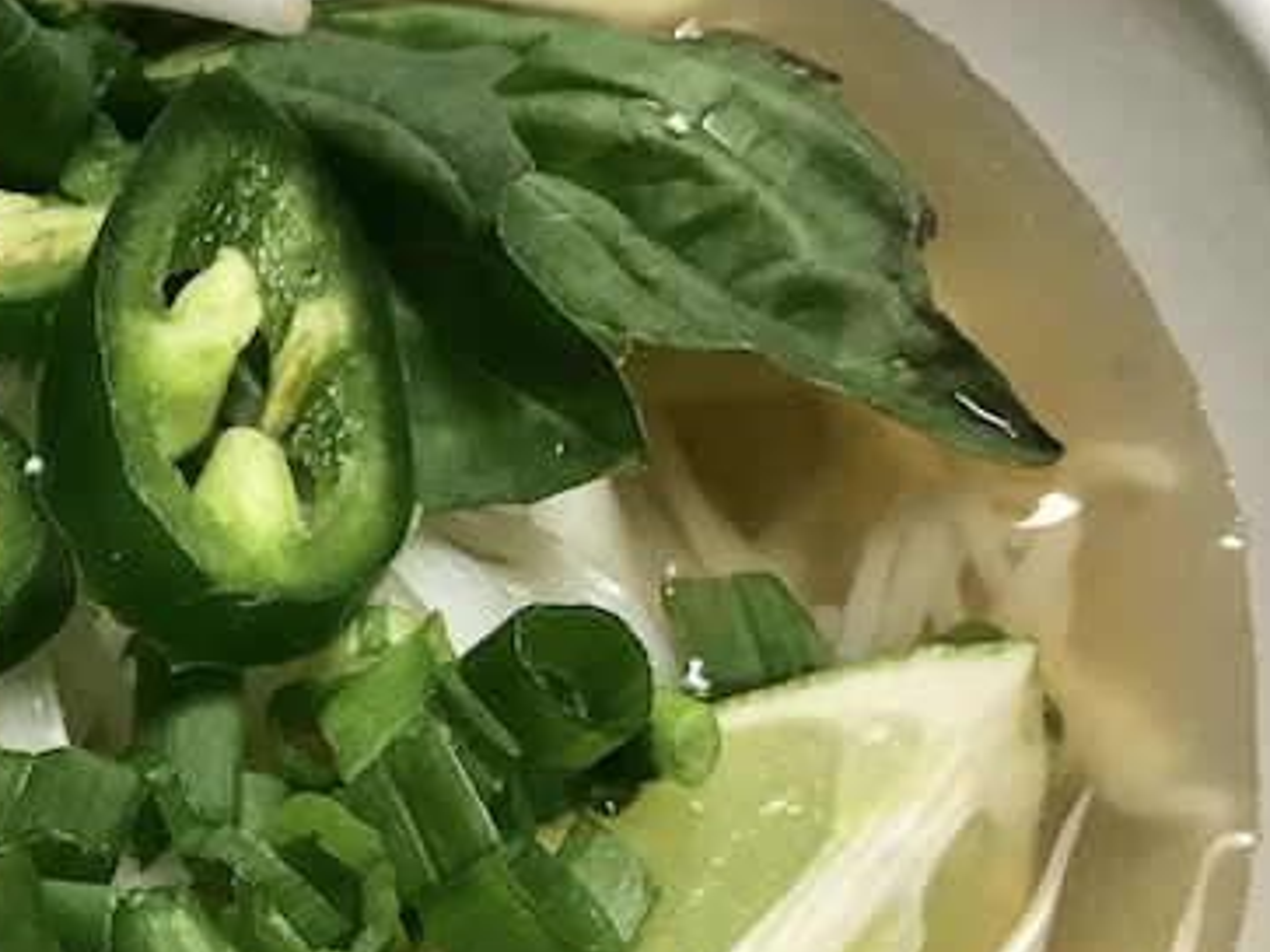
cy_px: 830
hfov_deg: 23.7
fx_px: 2897
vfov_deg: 18.4
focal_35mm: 79
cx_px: 3
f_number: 1.8
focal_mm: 3.99
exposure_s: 1/30
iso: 32
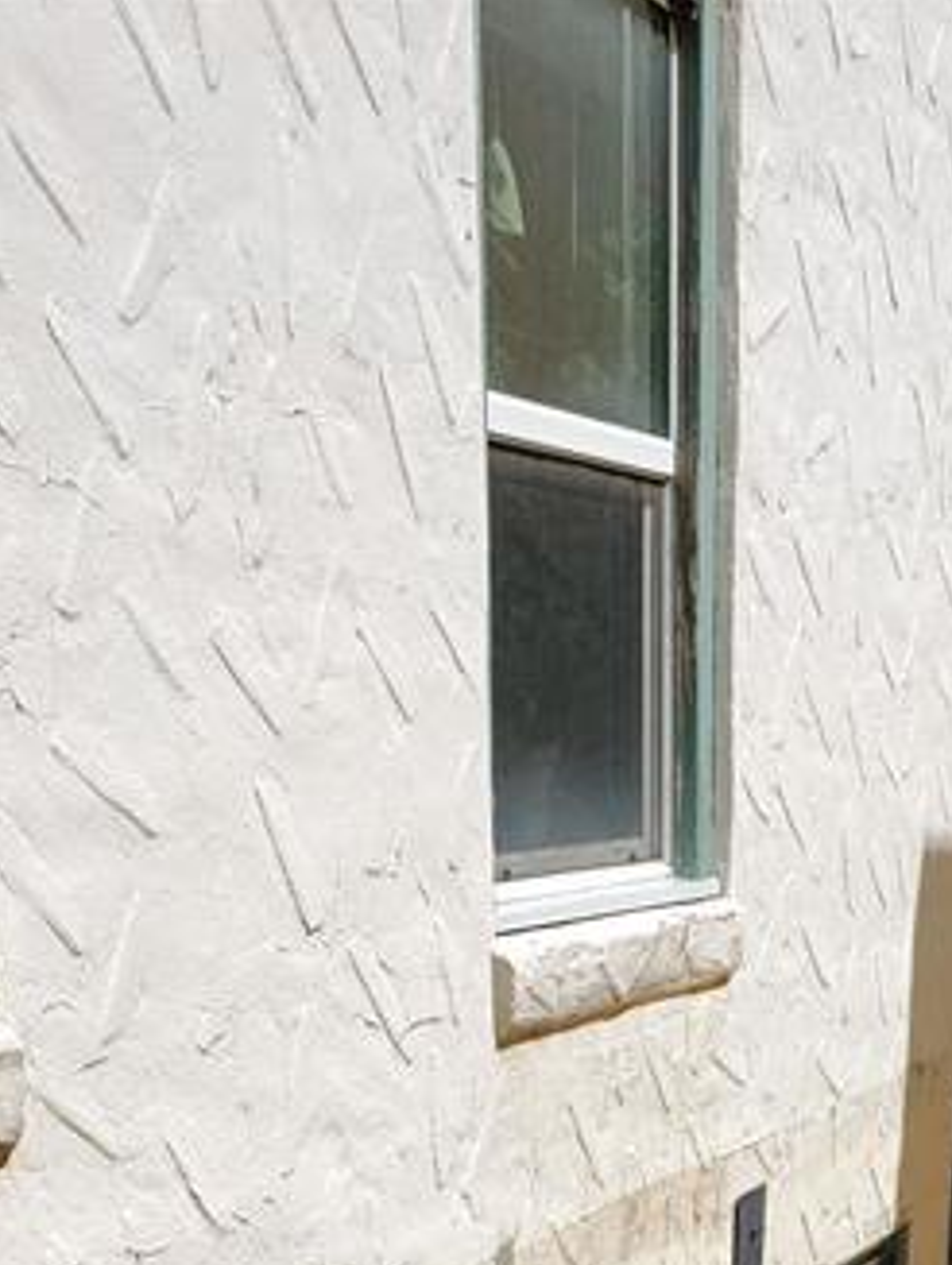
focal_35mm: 61
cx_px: 789
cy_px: 1478
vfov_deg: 28.1
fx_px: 2232
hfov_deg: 23.6
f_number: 2.4
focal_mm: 4.3
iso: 50
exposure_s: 1/2399
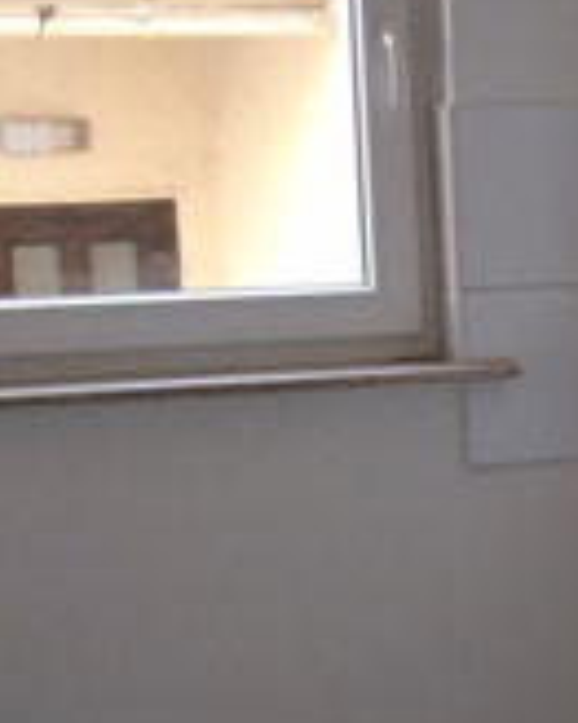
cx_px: 843
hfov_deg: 14.6
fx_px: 2119
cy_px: 533
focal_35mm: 99
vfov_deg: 19.3
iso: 191
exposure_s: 1/25
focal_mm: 3.6
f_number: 1.8
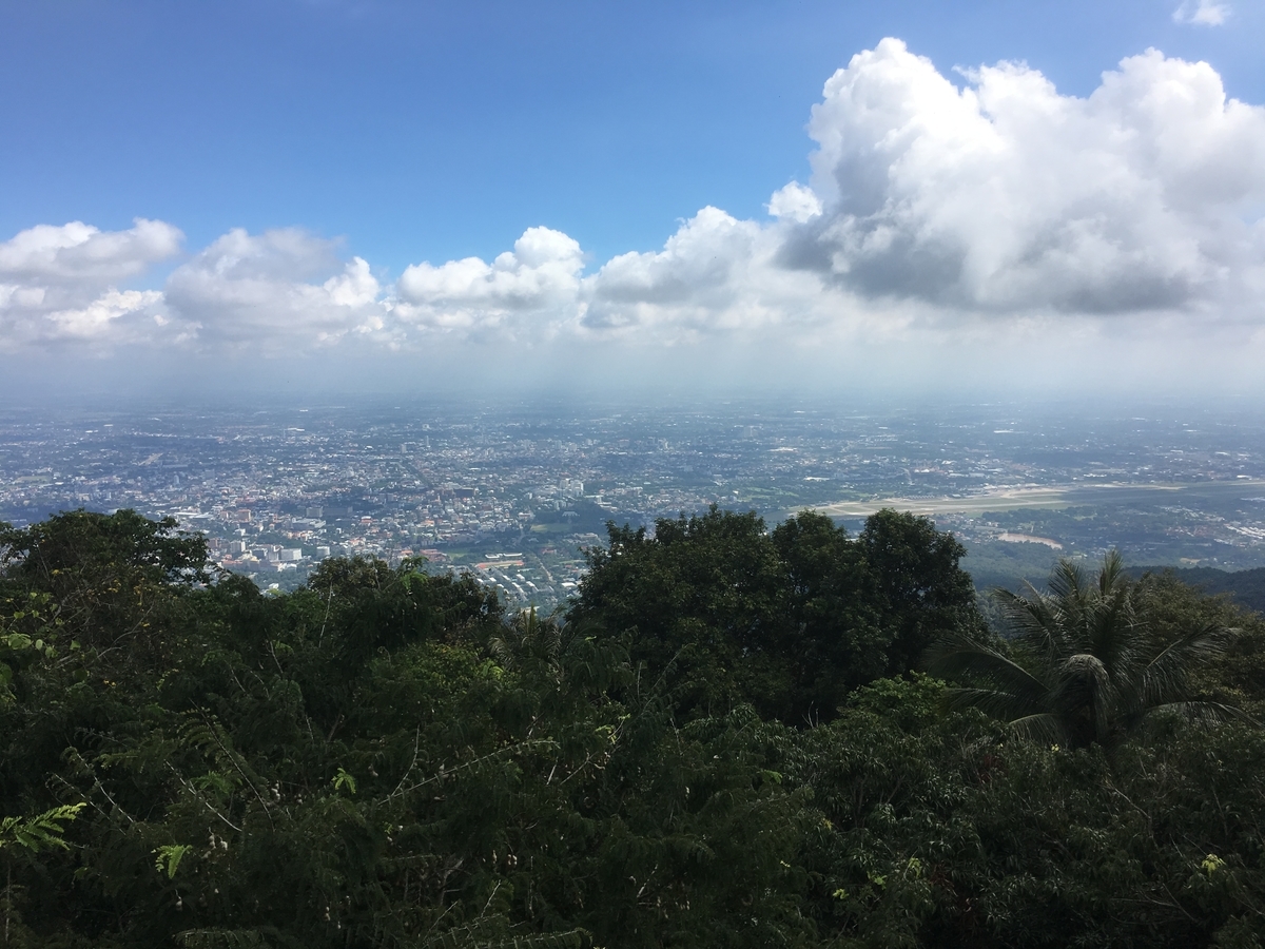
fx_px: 1060
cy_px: 474
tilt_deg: -5.8
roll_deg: +0.1
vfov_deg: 48.2
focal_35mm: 29
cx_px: 632
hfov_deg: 61.7
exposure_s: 1/1876
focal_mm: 4.15
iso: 25
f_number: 2.2
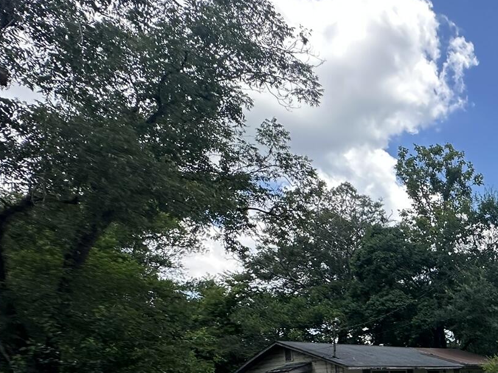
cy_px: 415
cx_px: 604
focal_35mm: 35
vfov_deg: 34.8
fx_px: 503
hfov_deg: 38.3
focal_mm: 2.22
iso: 40
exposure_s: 1/460
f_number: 2.2
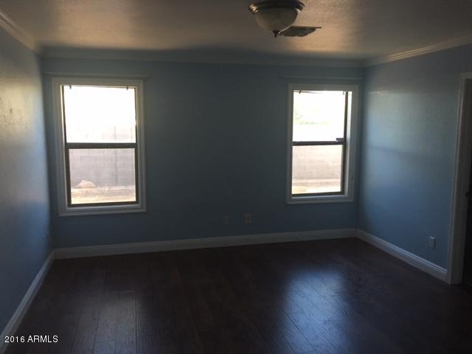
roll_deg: +0.7
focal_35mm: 29
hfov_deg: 61.7
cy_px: 177
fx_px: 395
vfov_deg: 48.2
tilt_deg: -4.8
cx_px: 236
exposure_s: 1/15
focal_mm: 4.15
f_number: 2.2
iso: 100
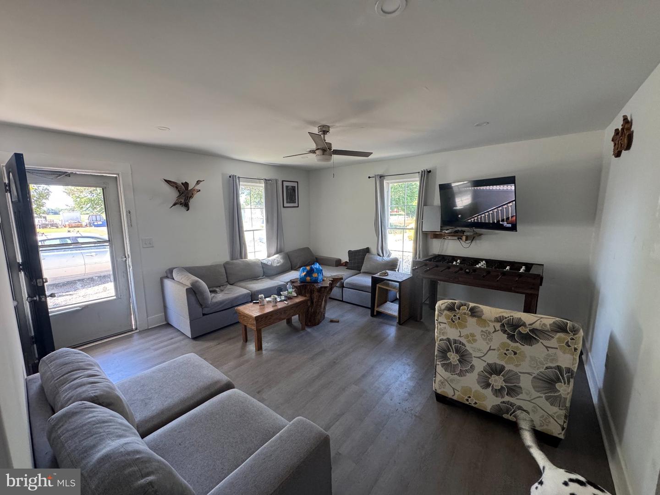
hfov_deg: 102.1
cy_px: 248
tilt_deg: -8.0
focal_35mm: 14
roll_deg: +0.5
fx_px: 267
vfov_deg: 85.7
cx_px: 330
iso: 250
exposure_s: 1/99
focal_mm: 2.22
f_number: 2.2
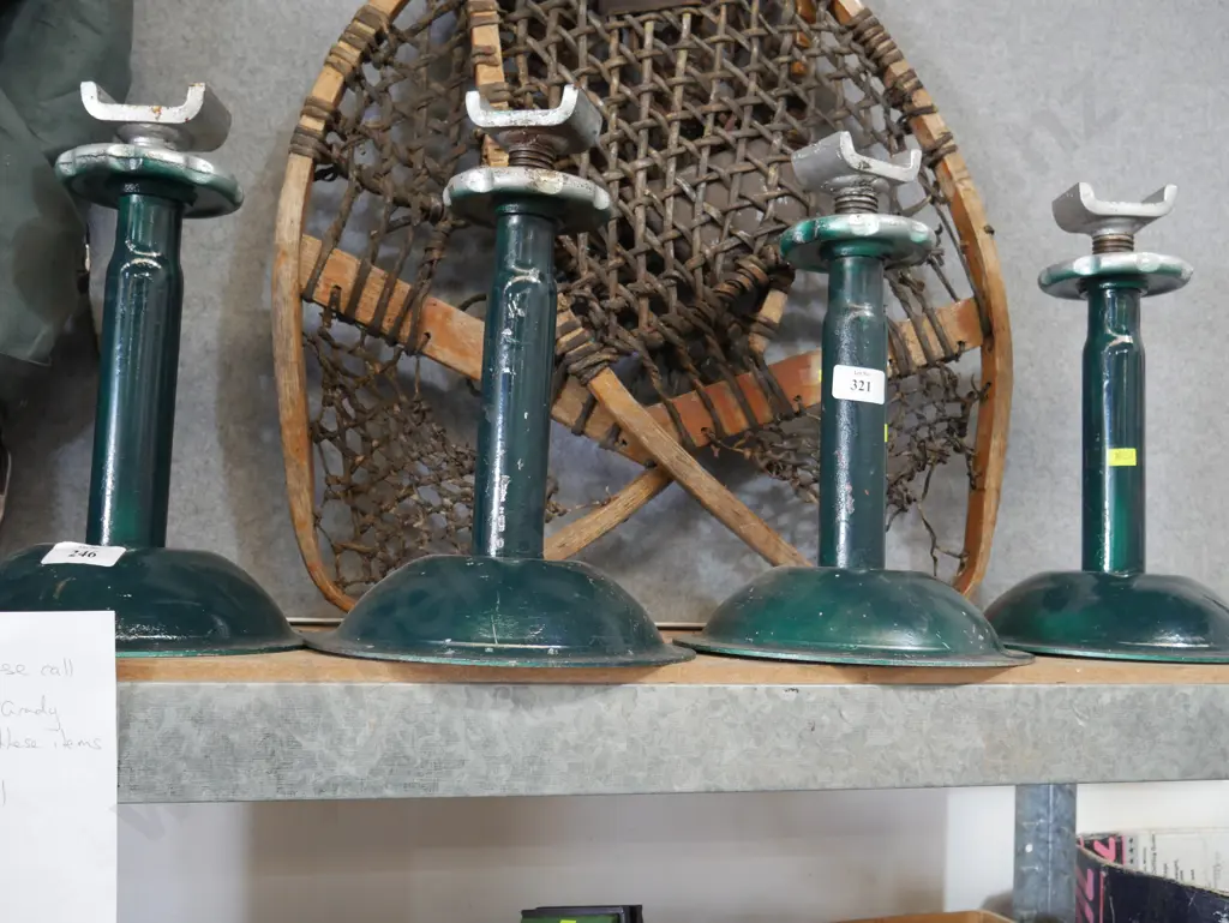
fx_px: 1137
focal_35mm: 32
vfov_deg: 44.2
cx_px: 614
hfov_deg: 56.8
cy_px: 462
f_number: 3.6
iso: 800
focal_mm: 16
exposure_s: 1/60
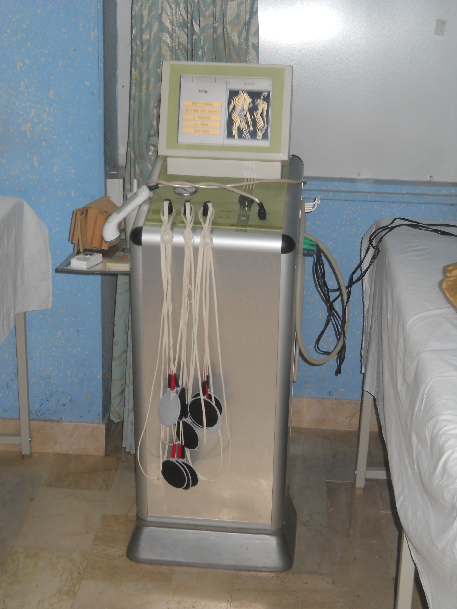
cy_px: 304
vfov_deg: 34.3
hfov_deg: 26.1
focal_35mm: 56
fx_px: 986
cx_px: 228
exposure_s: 1/30
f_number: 3.6
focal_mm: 9.24
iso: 200
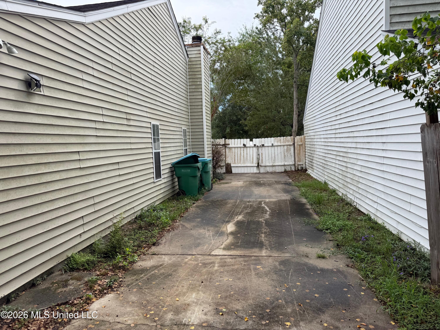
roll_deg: +3.4
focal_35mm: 24
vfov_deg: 56.8
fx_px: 305
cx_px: 220
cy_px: 165
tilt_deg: -4.4
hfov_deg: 71.6
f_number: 1.78
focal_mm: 6.76
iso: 80
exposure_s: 1/1727
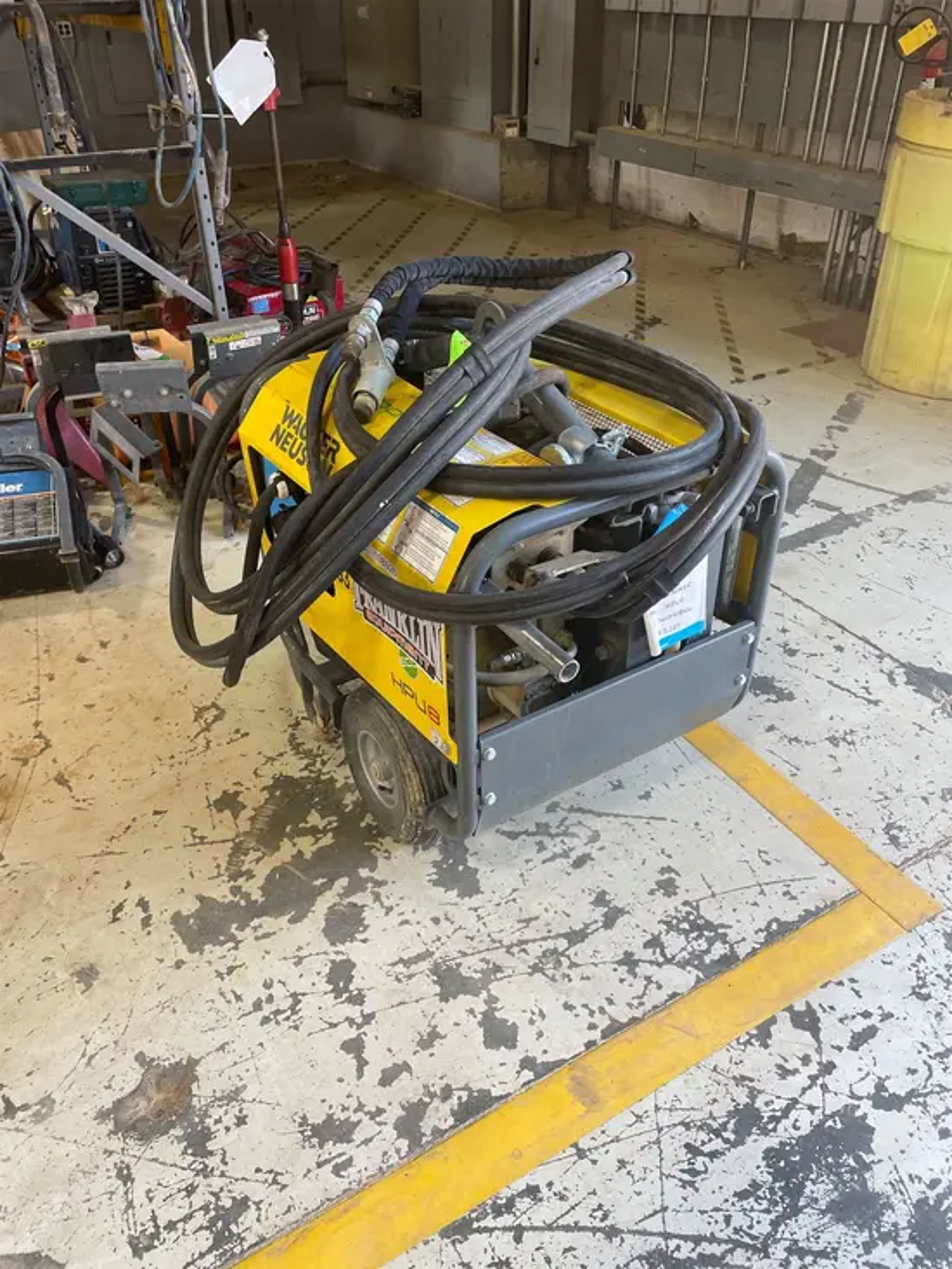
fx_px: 953
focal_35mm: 26
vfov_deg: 67.3
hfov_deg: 53.1
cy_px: 634
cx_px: 476
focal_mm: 4.2
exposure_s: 1/120
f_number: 1.6
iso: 80
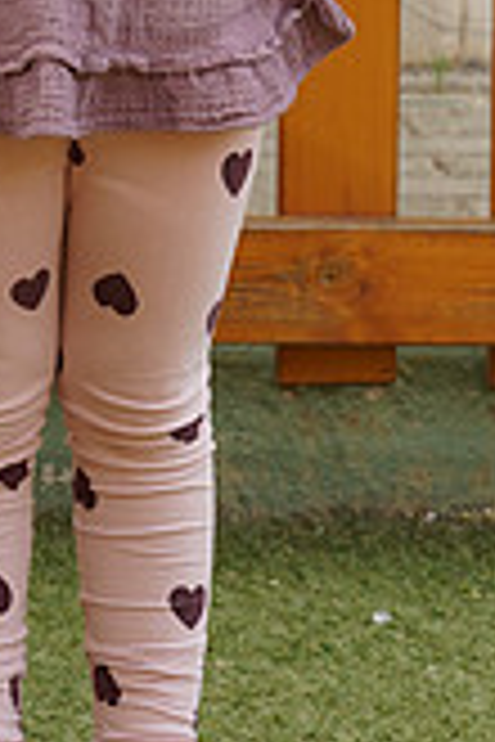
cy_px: -103
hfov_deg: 3.9
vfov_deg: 5.9
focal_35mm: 349
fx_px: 7198
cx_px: 151
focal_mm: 99
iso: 200
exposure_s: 1/160
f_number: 9
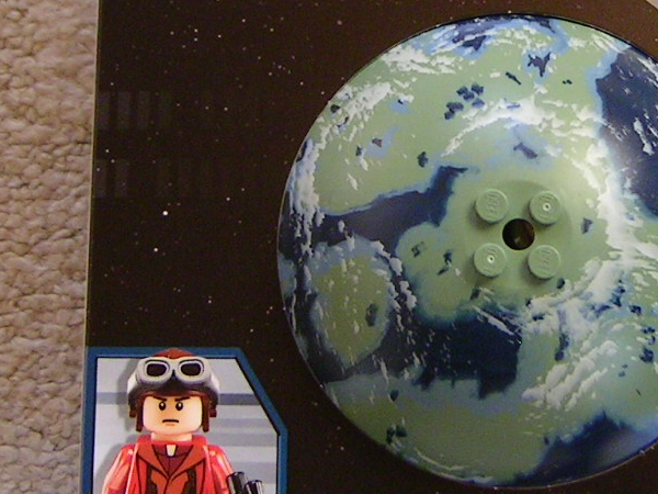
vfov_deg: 15.3
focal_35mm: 96
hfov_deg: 20.4
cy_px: 110
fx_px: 1825
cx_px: 444
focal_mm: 5.6
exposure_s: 1/34.6
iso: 100
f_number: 2.8
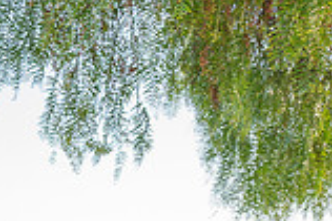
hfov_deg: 13.8
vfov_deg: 9.5
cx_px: -208
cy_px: 395
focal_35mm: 137
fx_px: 1262
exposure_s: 1/200
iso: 200
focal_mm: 32
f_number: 6.3
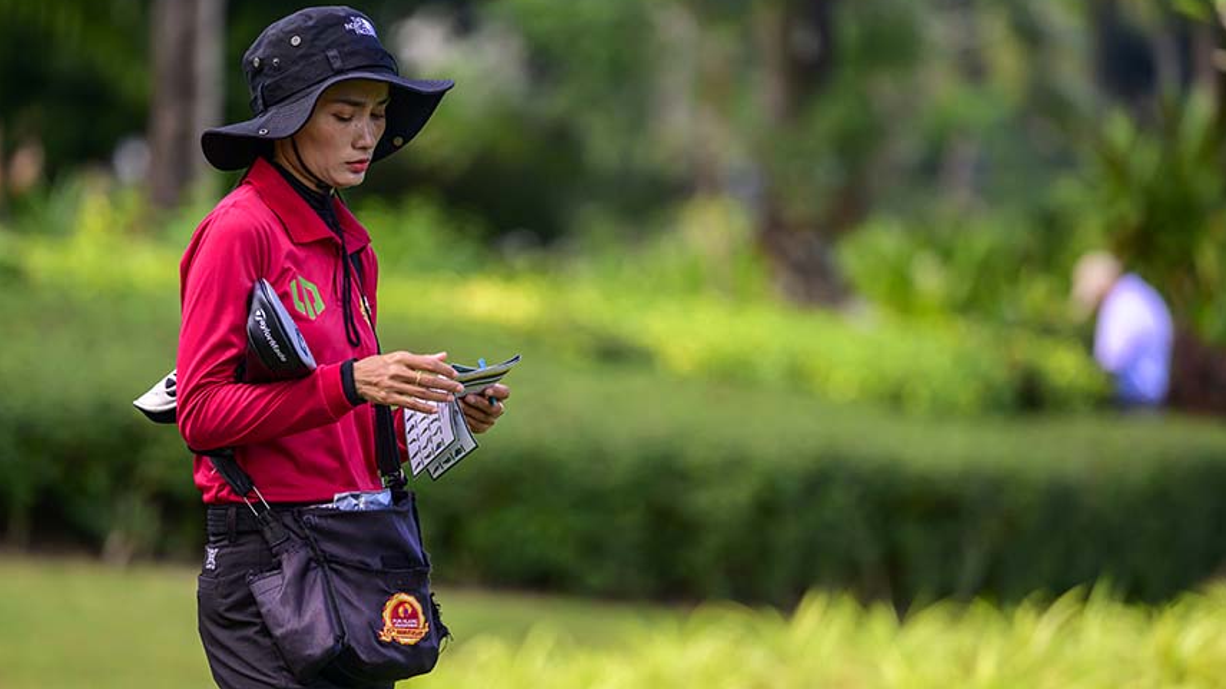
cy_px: 324
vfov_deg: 5.2
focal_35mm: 235
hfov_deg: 9.2
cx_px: 637
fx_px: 7638
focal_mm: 200
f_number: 2.8
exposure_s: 1/1600
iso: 400
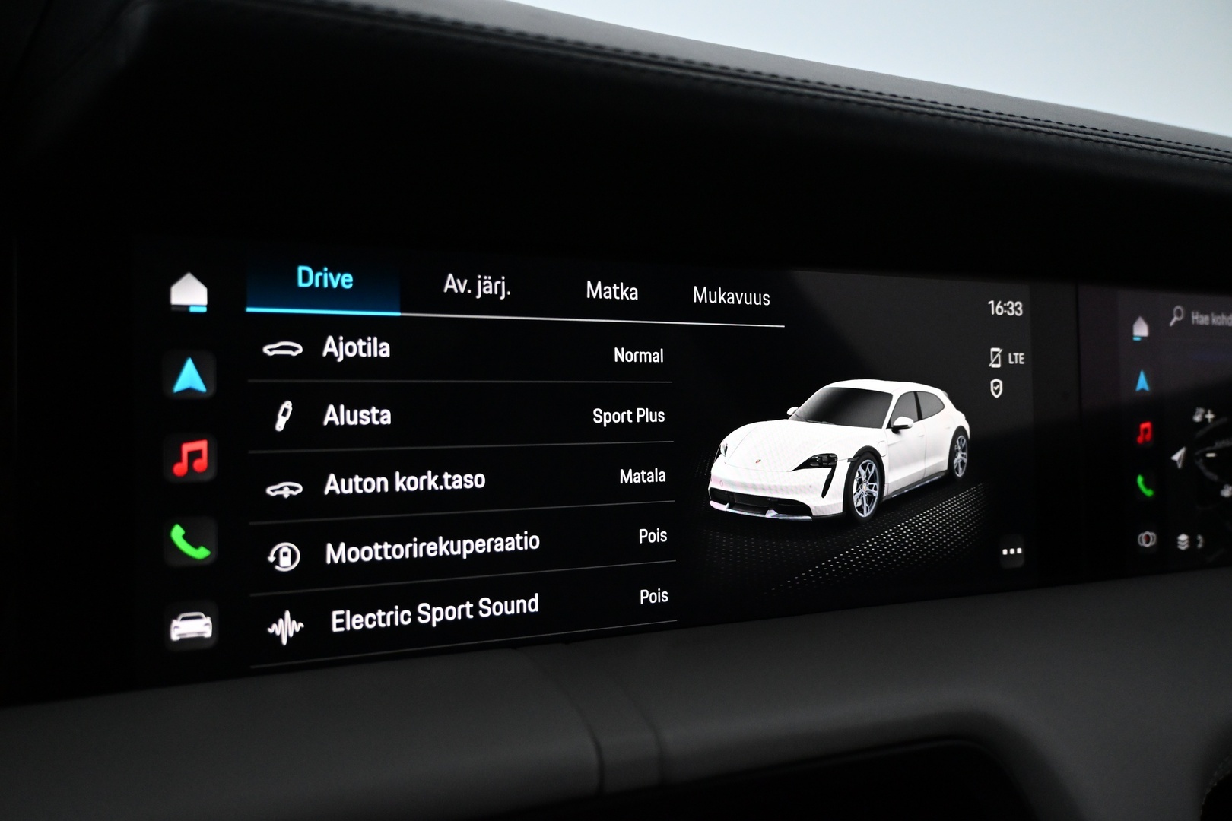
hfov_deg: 67.4
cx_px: 616
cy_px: 410
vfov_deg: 47.9
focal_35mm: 27
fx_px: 924
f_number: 3.5
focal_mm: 18
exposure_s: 1/125
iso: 2800
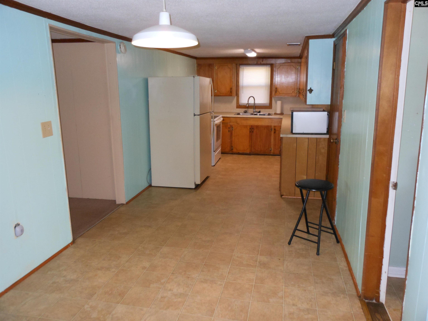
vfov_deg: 49.7
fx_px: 346
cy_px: 160
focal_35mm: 28
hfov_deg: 63.4
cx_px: 214
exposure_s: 1/25
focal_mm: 5
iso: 320
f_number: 3.7
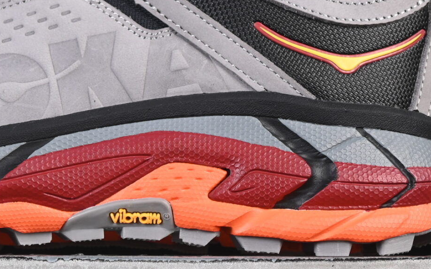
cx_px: 61
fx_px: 2490
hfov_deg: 9.9
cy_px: 11
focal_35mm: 212
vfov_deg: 6.2
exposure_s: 1/60
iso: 160
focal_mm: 50
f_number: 6.3
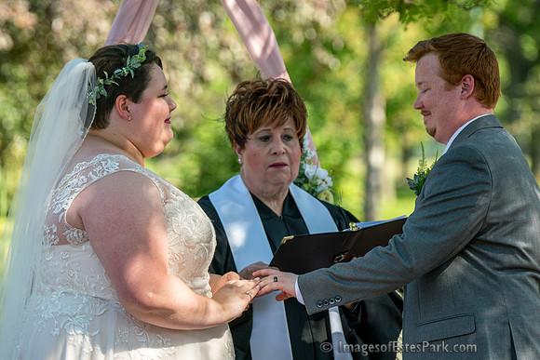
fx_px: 3451
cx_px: 270
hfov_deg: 8.9
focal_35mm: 230
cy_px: 180
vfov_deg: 6.0
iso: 500
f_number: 5.6
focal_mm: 230
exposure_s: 1/800
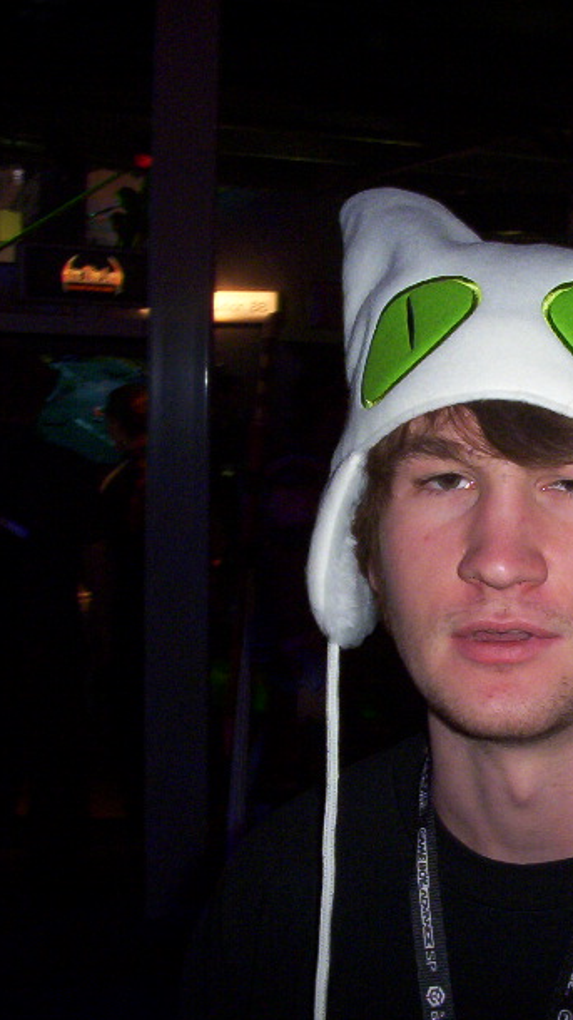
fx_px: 1540
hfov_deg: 20.4
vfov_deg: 36.6
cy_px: 513
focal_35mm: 57
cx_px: 571
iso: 140
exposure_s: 1/30
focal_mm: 6
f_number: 4.5
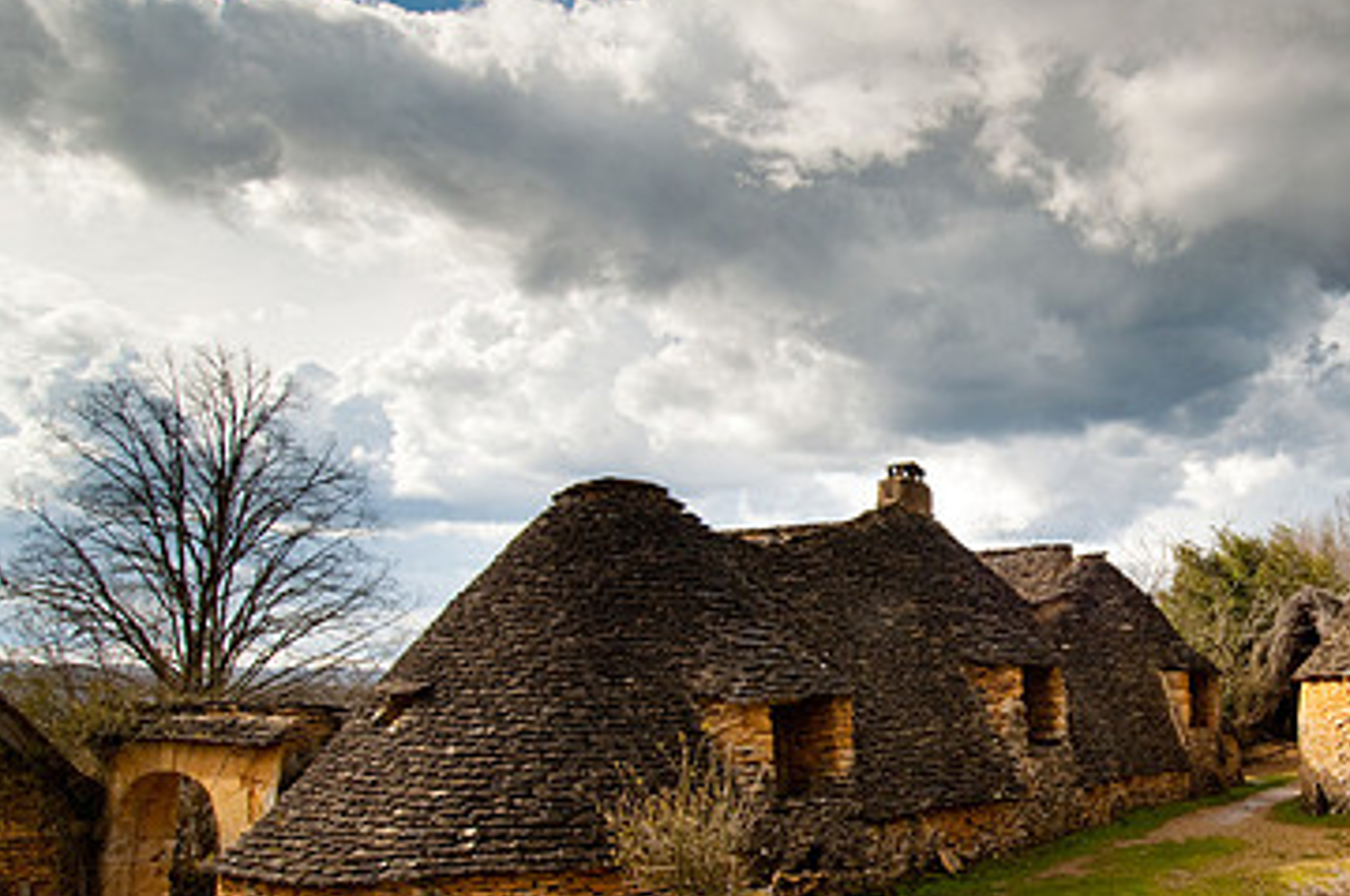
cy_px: 549
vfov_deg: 44.5
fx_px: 1086
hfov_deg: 59.0
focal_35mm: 29
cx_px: 1072
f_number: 13
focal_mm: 12
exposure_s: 1/60
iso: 200
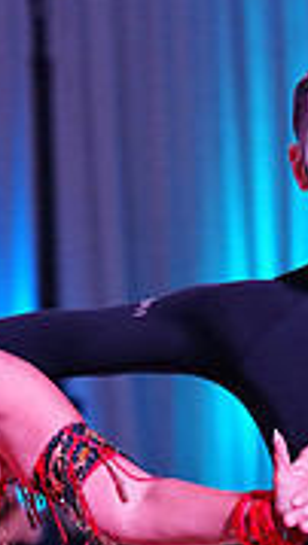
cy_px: 752
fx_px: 3679
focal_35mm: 254
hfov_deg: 4.8
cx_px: 102
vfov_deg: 8.3
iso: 2000
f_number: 2.8
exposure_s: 1/500
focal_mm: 75
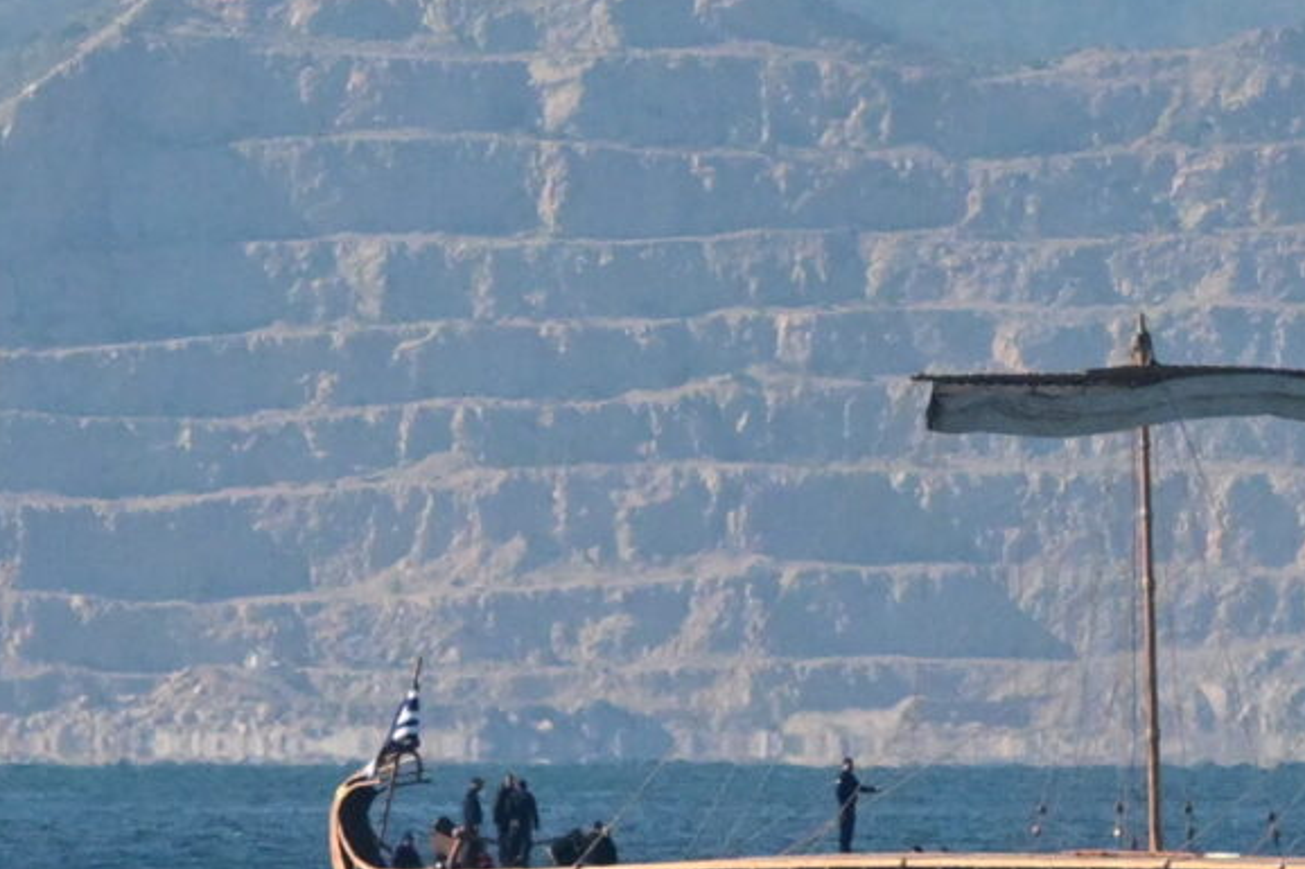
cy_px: 643
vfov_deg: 1.8
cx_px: 1075
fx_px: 27939
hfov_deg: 2.7
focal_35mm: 771
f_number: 5.6
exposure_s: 1/8000
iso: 2000
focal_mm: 300
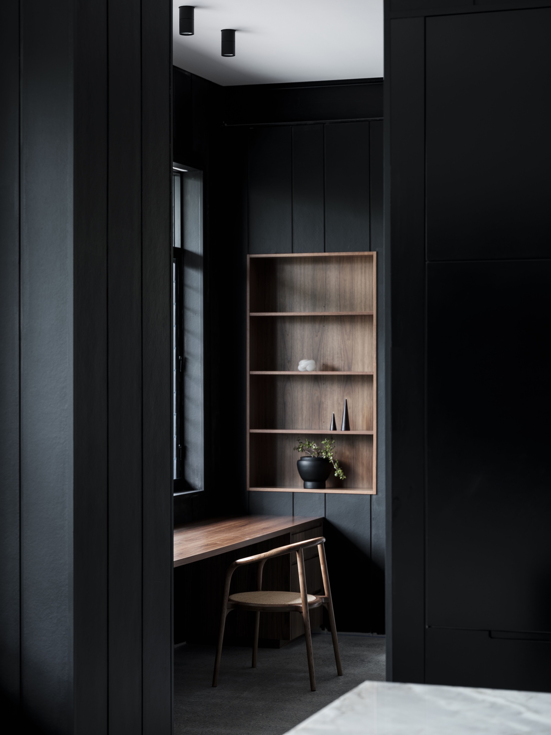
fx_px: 1677
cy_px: 368
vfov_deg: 24.7
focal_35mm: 79
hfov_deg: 18.7
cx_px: 276
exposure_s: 2
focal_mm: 100
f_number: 5
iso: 100
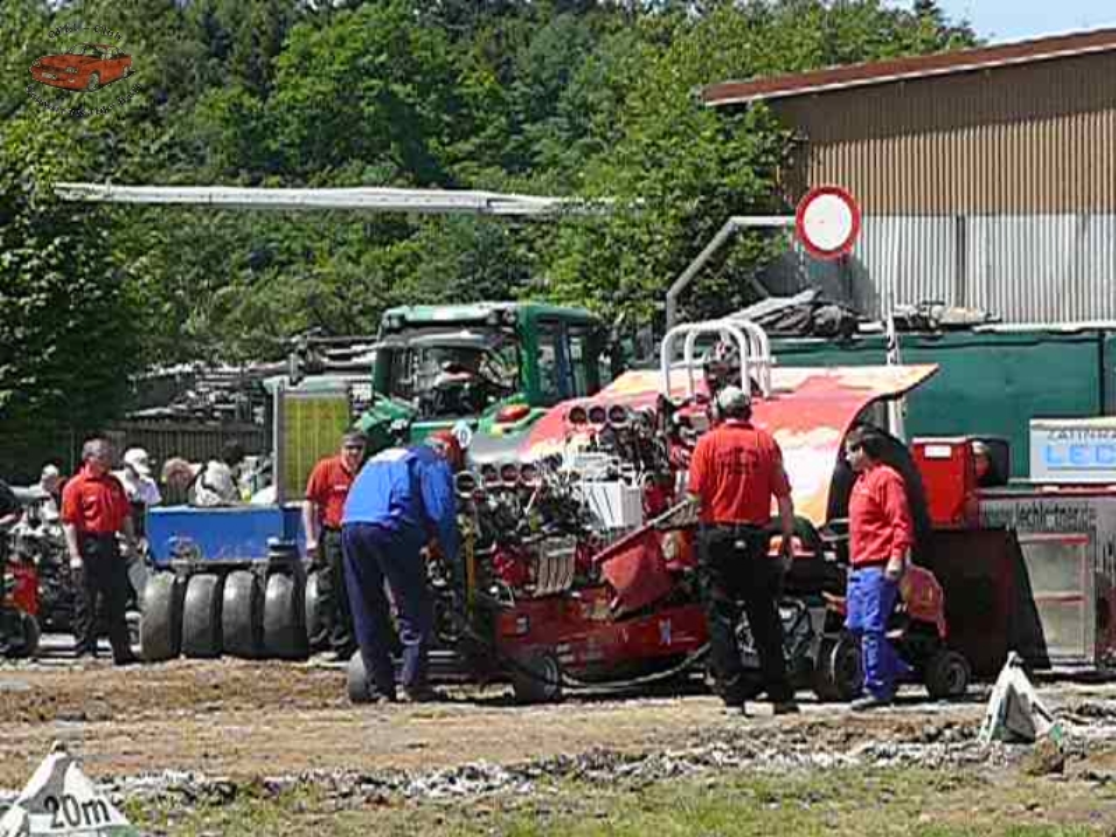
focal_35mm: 277
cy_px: 418
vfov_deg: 5.4
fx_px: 8930
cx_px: 558
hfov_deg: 7.2
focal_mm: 58.5
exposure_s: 1/200
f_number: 11
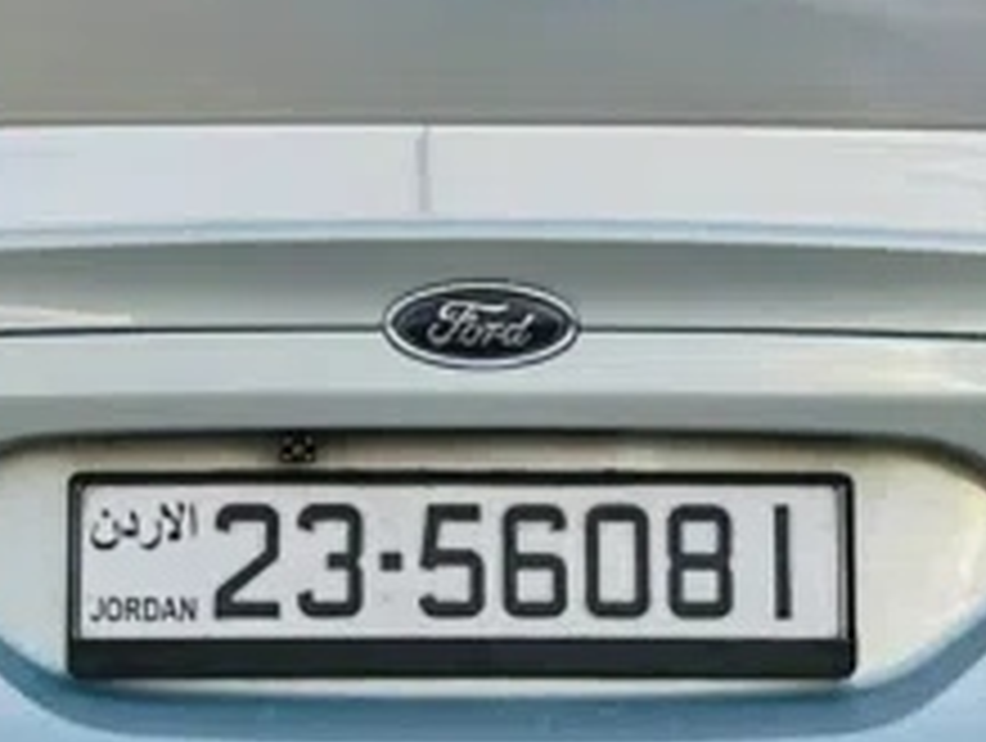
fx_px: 3994
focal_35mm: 140
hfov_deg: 14.1
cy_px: 355
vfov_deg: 10.6
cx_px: 437
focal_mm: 6.86
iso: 80
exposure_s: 1/816
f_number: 1.78
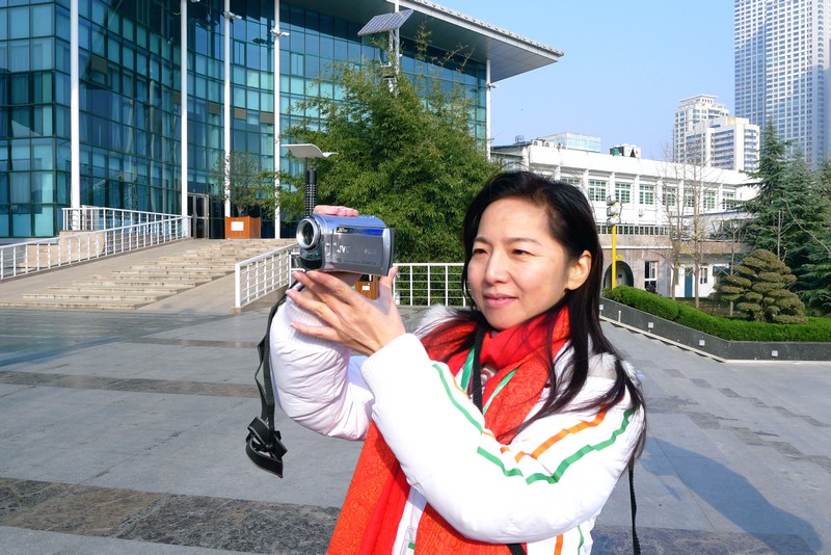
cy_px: 278
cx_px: 416
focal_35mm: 28
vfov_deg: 46.4
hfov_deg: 65.5
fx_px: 647
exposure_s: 1/400
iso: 100
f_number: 4
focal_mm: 6
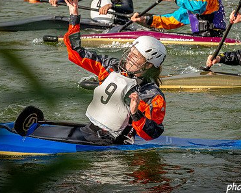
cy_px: 72
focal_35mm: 358
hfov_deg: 5.4
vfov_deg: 4.3
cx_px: 120
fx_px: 2554
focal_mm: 180
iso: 2500
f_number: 9
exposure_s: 1/3200
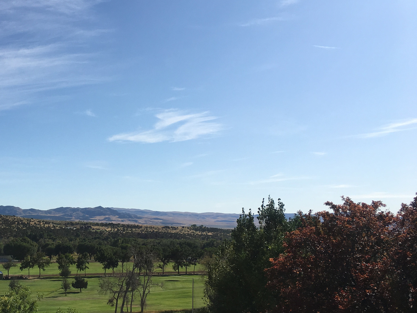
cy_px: 188
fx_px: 590
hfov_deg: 37.3
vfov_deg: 29.6
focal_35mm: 49
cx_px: 74
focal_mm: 4.15
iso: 25
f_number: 2.2
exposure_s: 1/2849
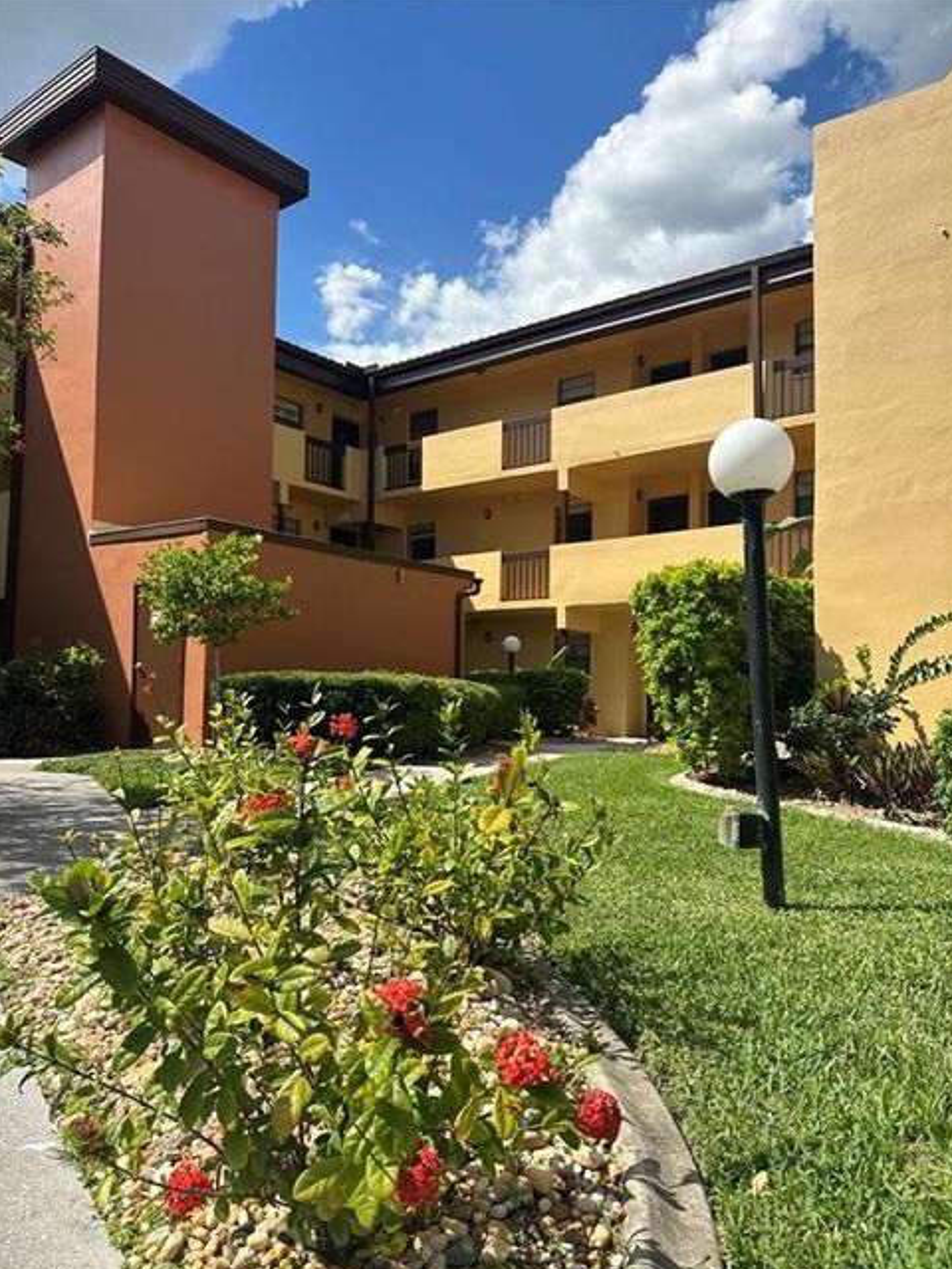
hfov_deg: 54.9
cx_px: 490
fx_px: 917
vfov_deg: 69.4
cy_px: 657
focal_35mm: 25
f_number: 1.78
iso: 80
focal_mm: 6.86
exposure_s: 1/3472
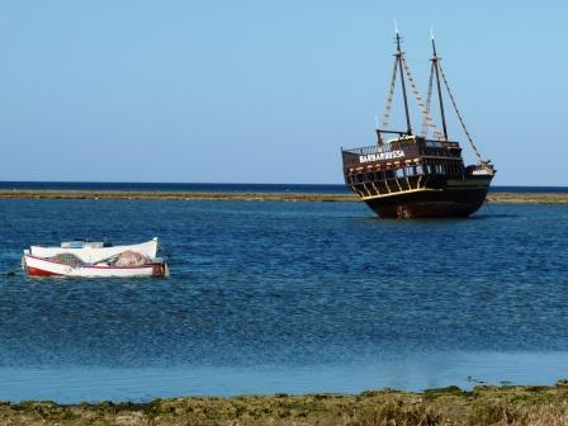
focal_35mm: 163
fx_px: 2675
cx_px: 284
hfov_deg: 12.1
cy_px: 213
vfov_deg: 9.1
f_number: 8
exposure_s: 1/500
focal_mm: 29
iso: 100
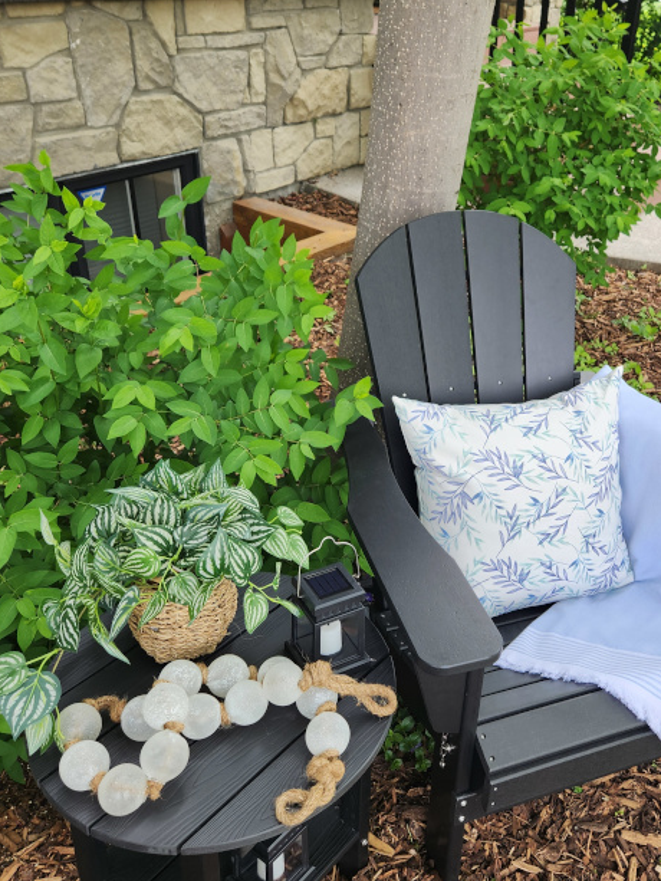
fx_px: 840
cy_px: 408
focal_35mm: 33
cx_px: 431
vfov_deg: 55.3
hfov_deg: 42.5
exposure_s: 1/120
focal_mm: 5.4
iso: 32
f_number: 1.8
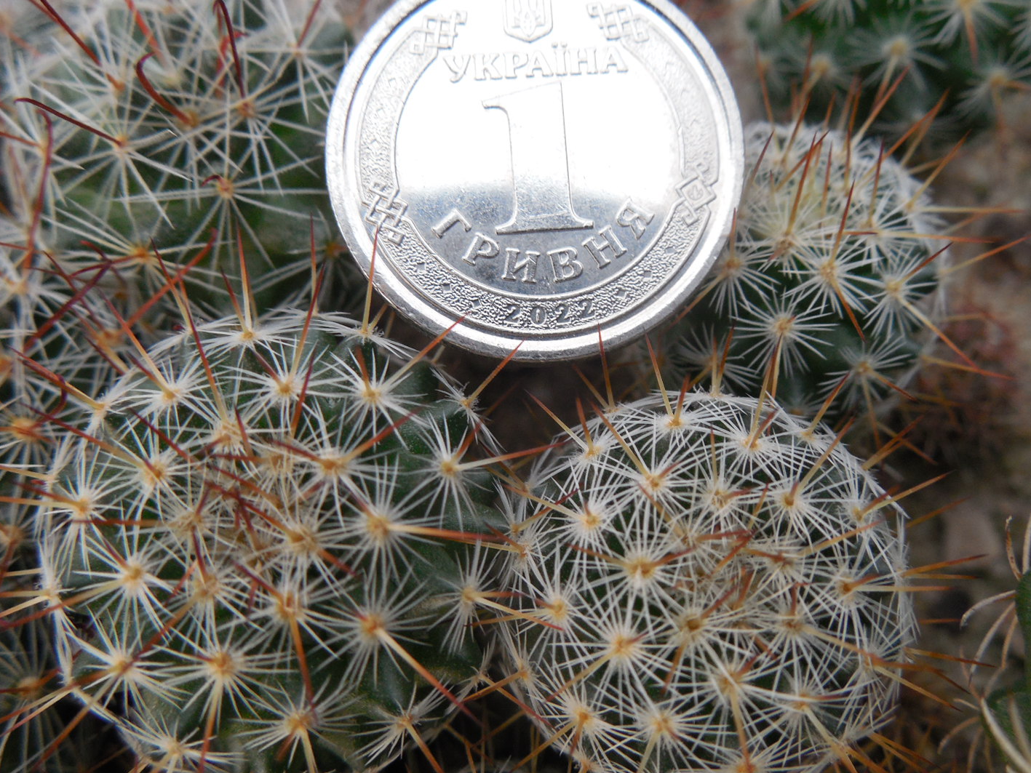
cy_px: 396
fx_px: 1043
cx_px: 553
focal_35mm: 35
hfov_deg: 52.6
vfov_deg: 40.7
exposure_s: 1/30
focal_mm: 5.6
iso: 200
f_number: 3.6
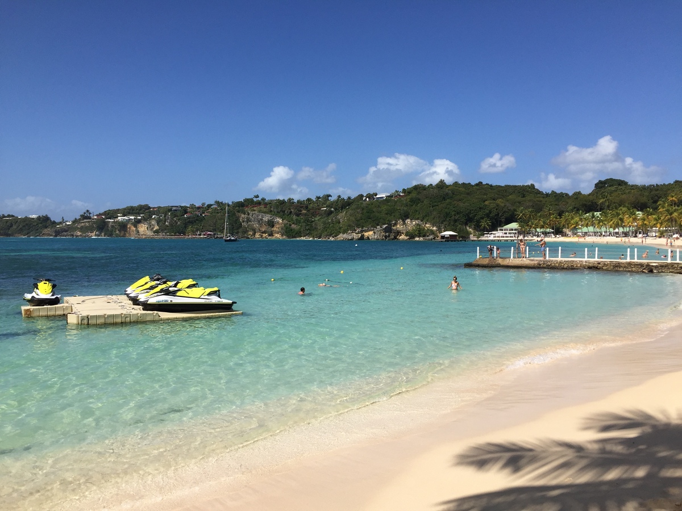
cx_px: 341
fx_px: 571
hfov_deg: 61.7
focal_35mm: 29
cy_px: 256
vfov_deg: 48.2
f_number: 2.2
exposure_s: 1/3300
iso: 32
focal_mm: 4.15
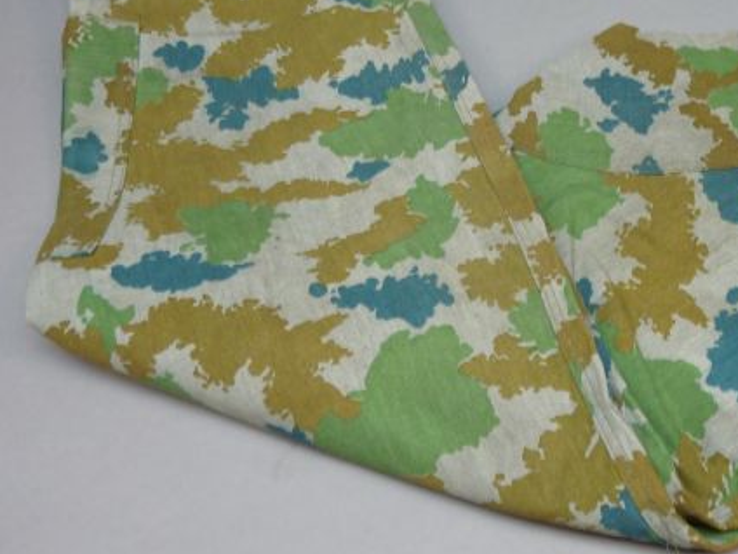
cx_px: 639
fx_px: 1087
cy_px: 244
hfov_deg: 35.6
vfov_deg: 28.5
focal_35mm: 51
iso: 125
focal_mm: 4.8
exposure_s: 1/30
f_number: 2.8
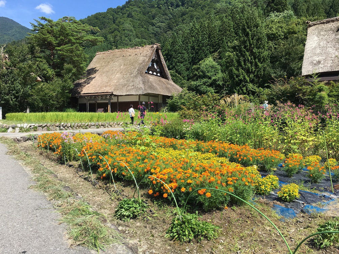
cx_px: 170
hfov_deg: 61.7
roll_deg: +0.0
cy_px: 127
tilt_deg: -0.1
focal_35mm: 29
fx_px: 284
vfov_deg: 48.2
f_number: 2.2
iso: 25
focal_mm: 4.15
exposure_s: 1/916
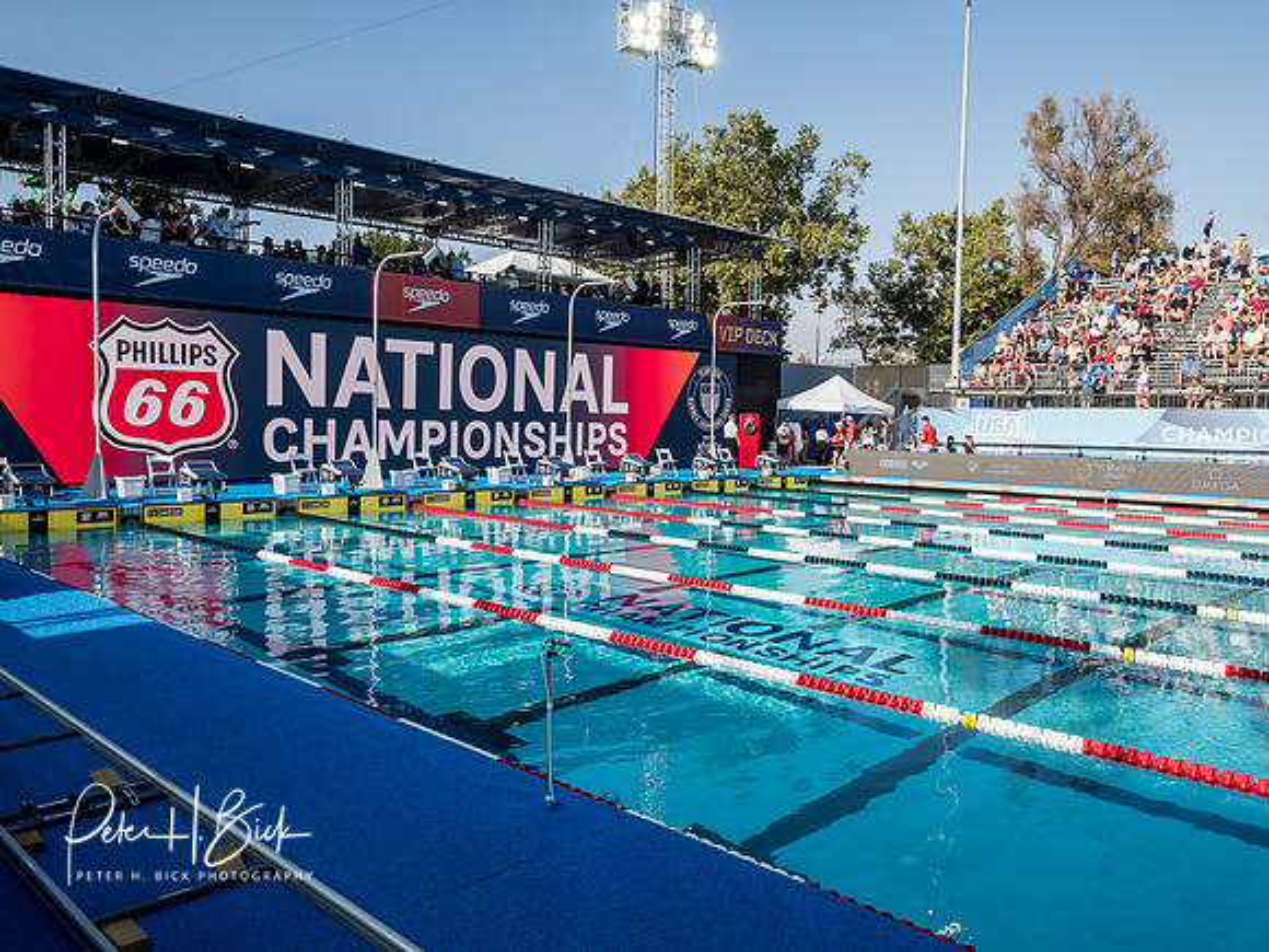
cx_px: 634
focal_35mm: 28
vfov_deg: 49.7
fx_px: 1026
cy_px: 476
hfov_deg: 63.4
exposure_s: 1/1000
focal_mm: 14
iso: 500
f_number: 7.1
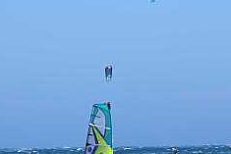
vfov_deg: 2.0
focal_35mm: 685
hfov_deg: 3.0
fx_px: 4398
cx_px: 147
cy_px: 119
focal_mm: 210
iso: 320
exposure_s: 1/2000
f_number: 5.6
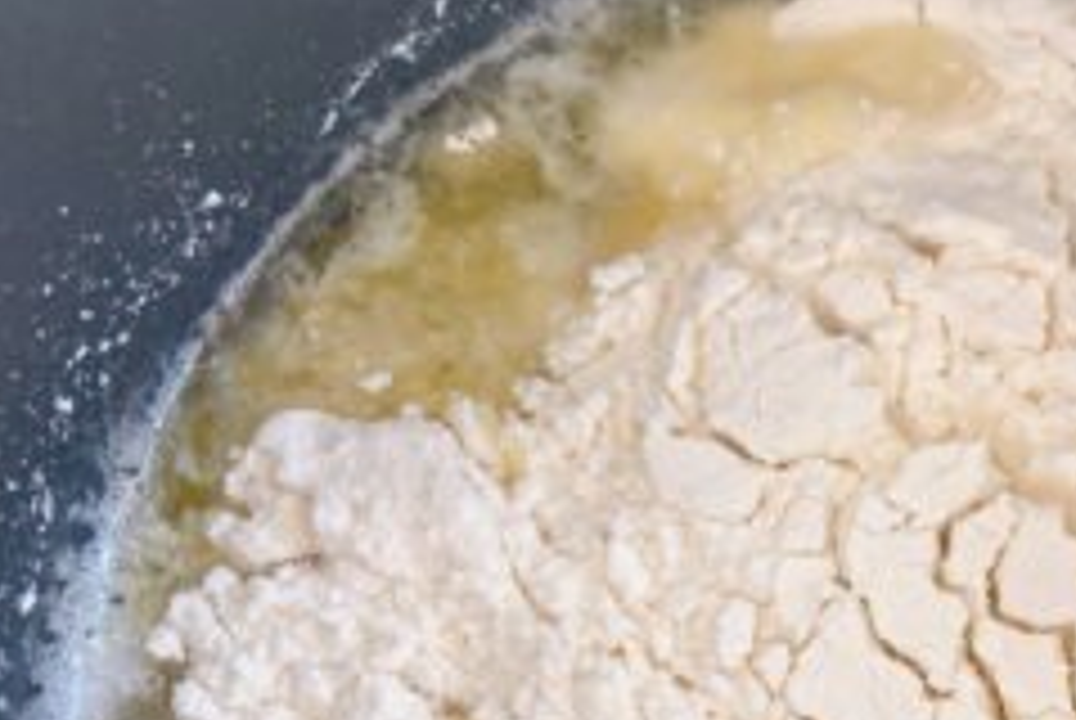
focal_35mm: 73
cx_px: 1022
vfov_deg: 18.2
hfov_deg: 26.5
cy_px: 752
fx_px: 2185
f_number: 1.8
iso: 50
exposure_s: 1/50
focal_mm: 3.99
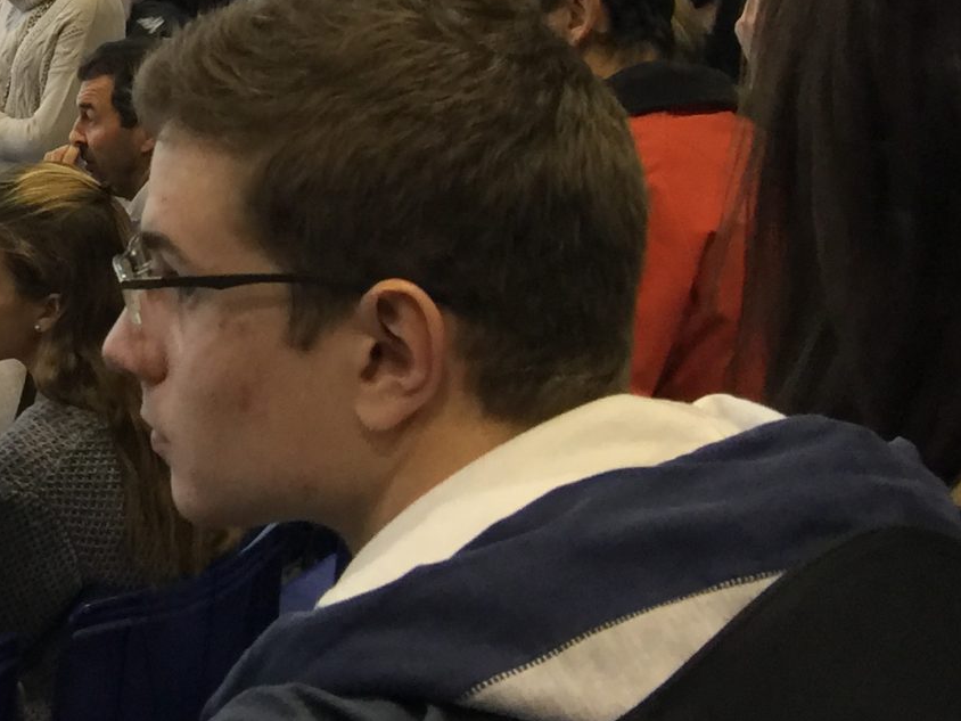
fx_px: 2443
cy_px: -352
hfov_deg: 21.2
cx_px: -95
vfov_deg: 15.5
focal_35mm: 88
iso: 64
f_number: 2.2
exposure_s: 1/17
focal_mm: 4.15
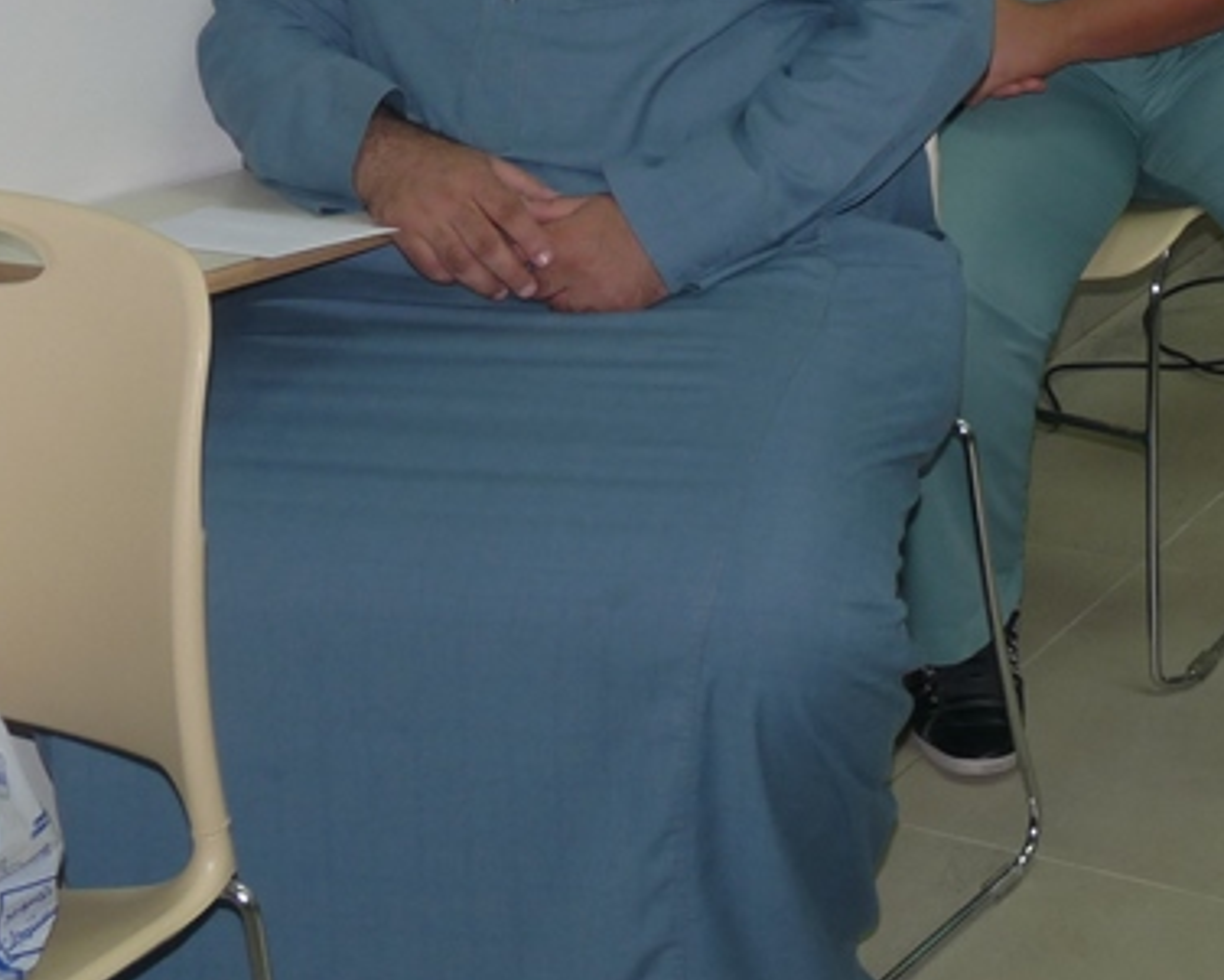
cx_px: 1257
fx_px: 3370
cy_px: -215
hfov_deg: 19.9
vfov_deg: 15.9
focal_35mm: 93
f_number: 3
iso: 100
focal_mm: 6.2
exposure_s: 1/30
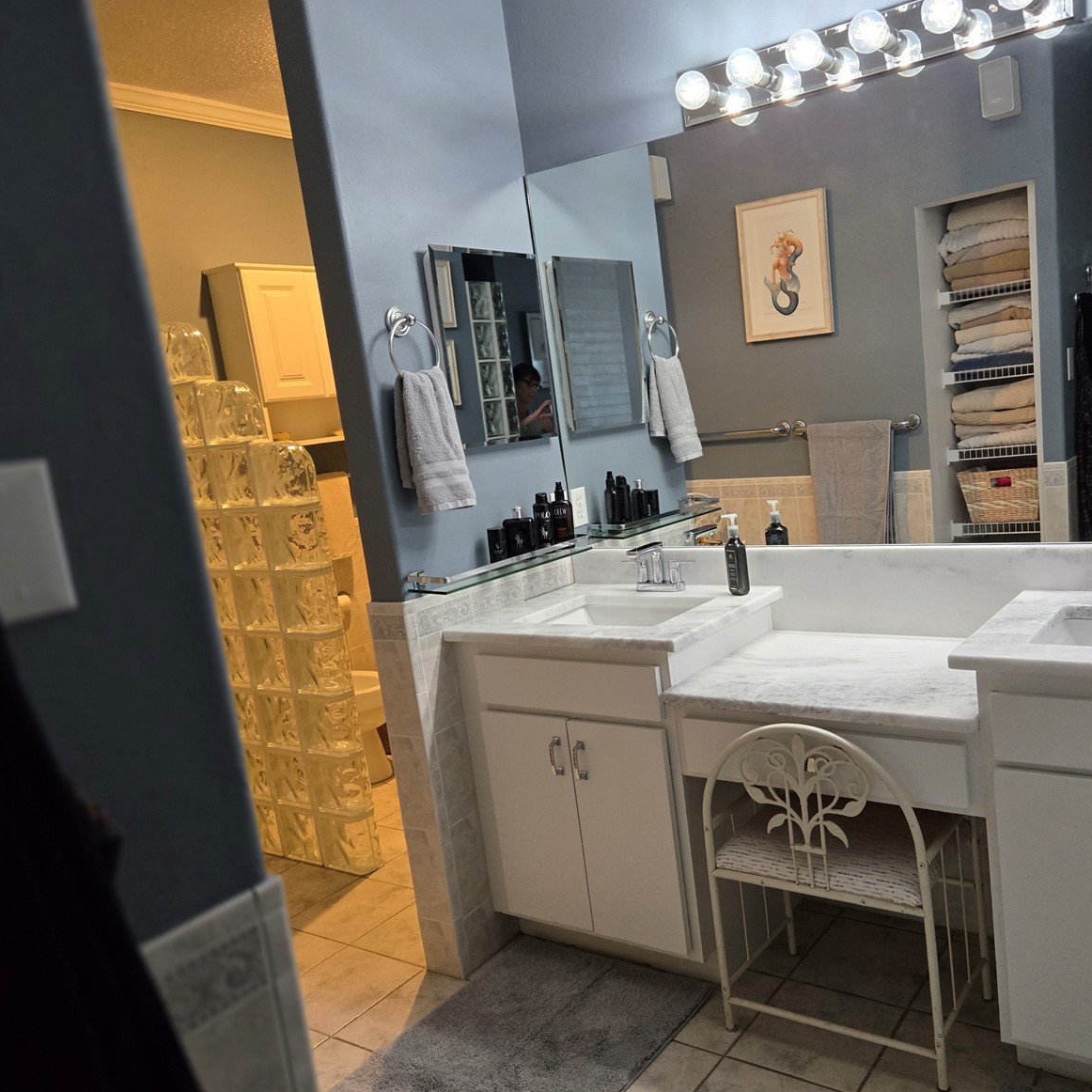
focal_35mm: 28
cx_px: 672
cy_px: 553
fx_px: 999
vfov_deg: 57.3
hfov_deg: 56.7
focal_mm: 5.4
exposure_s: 1/120
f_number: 1.8
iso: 640
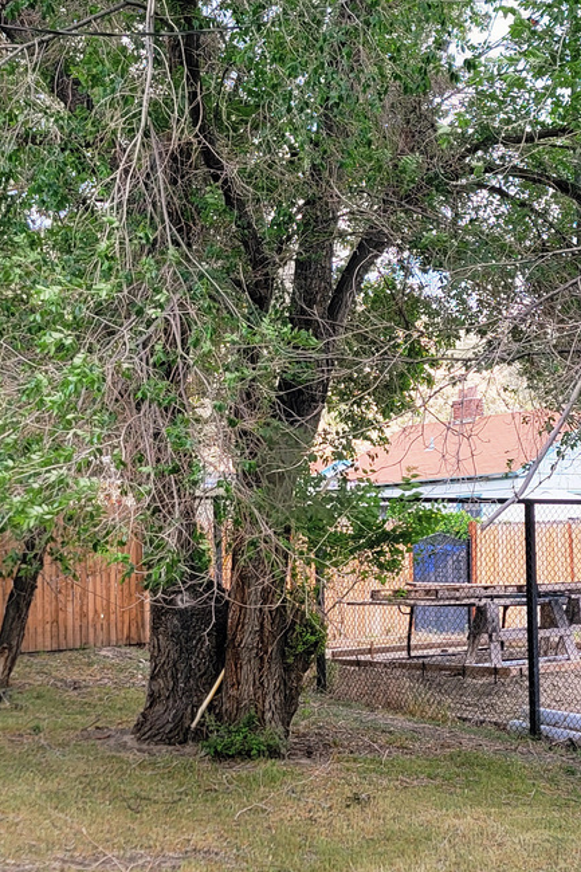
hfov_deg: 22.9
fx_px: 1429
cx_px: 370
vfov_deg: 33.9
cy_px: 468
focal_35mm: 59
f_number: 1.8
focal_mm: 6.7
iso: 16
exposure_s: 1/149
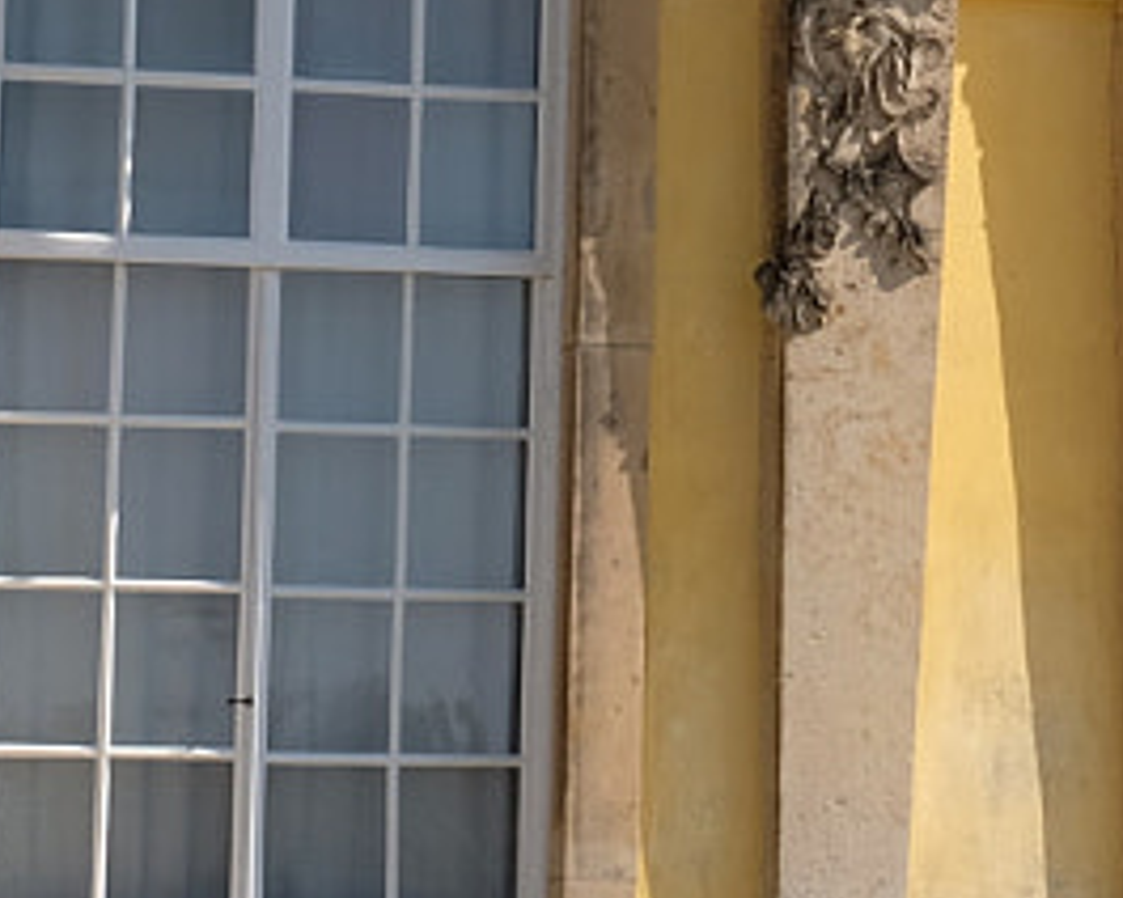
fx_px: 6016
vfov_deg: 8.3
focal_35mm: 181
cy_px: -538
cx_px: 691
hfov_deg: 10.7
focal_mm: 21.4
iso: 200
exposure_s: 1/450
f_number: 9
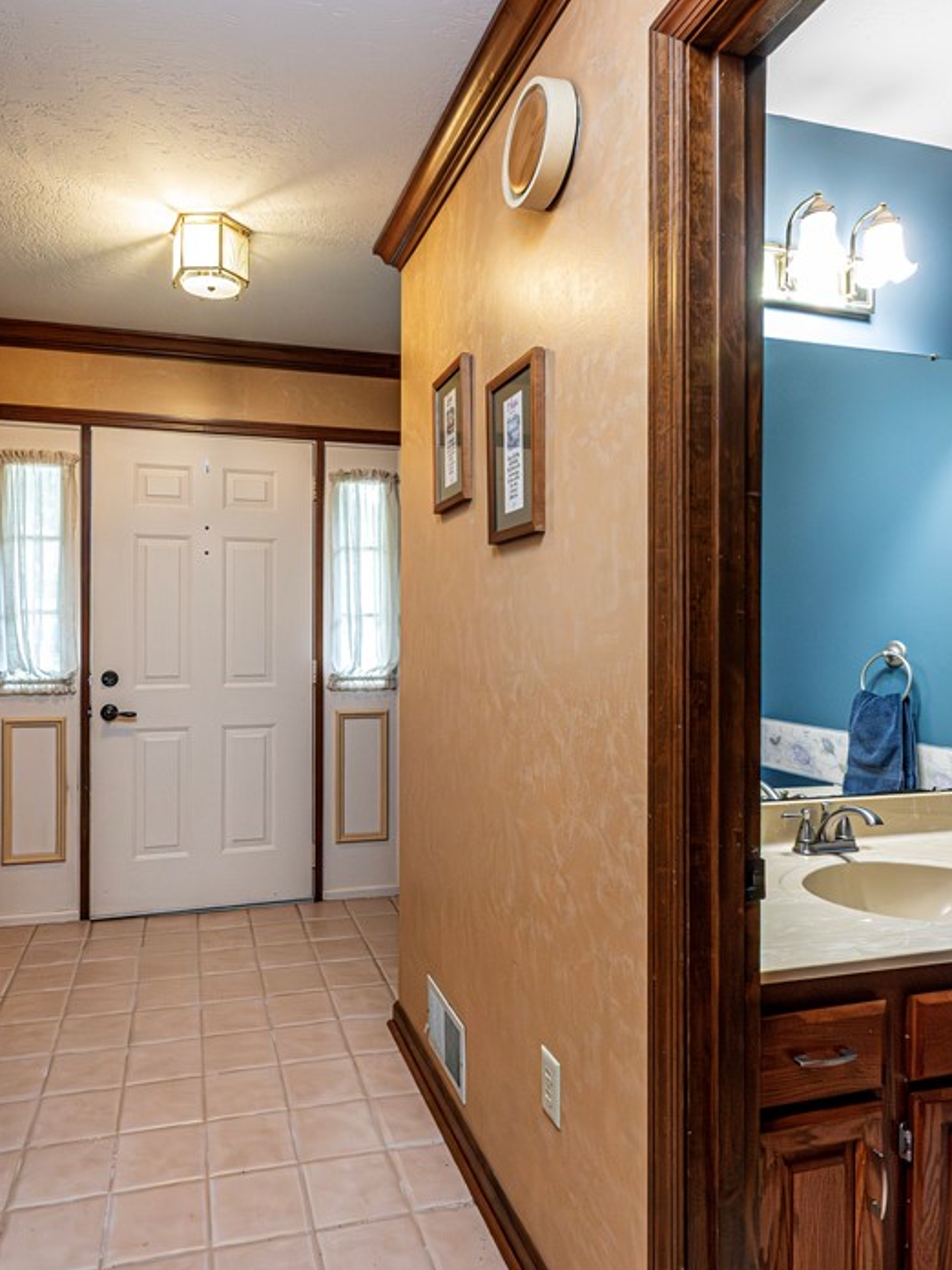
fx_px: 770
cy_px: 629
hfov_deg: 63.2
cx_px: 413
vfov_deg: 79.0
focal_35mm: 21
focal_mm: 14
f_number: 8
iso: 5000
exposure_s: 1/80
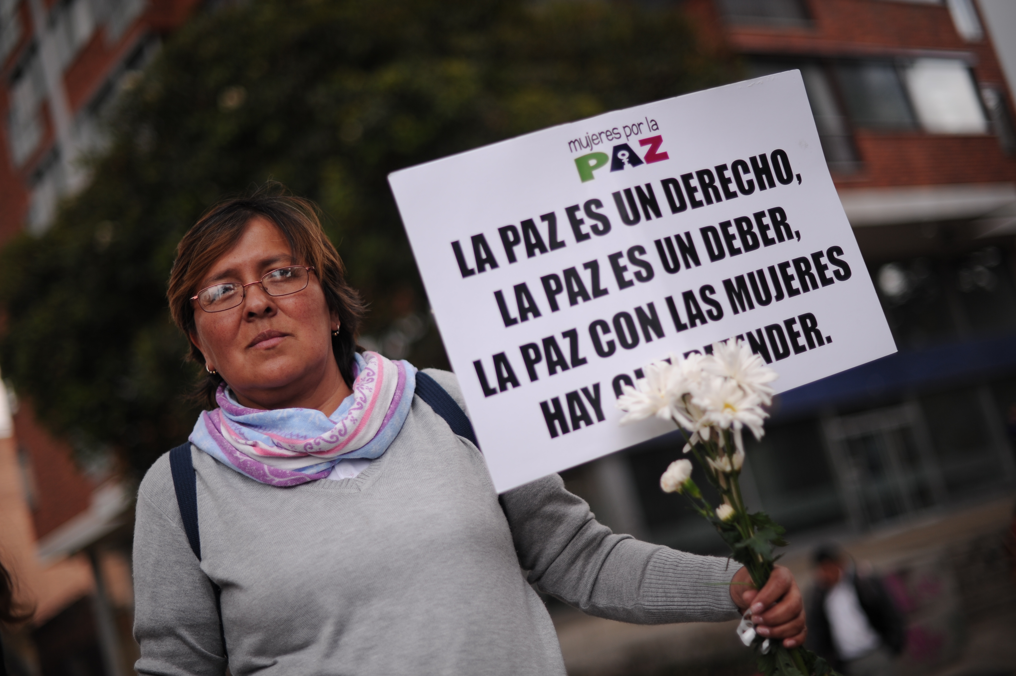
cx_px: 508
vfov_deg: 27.0
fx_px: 1410
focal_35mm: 50
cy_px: 338
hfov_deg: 39.6
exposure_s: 1/2500
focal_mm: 50
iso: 200
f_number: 1.4
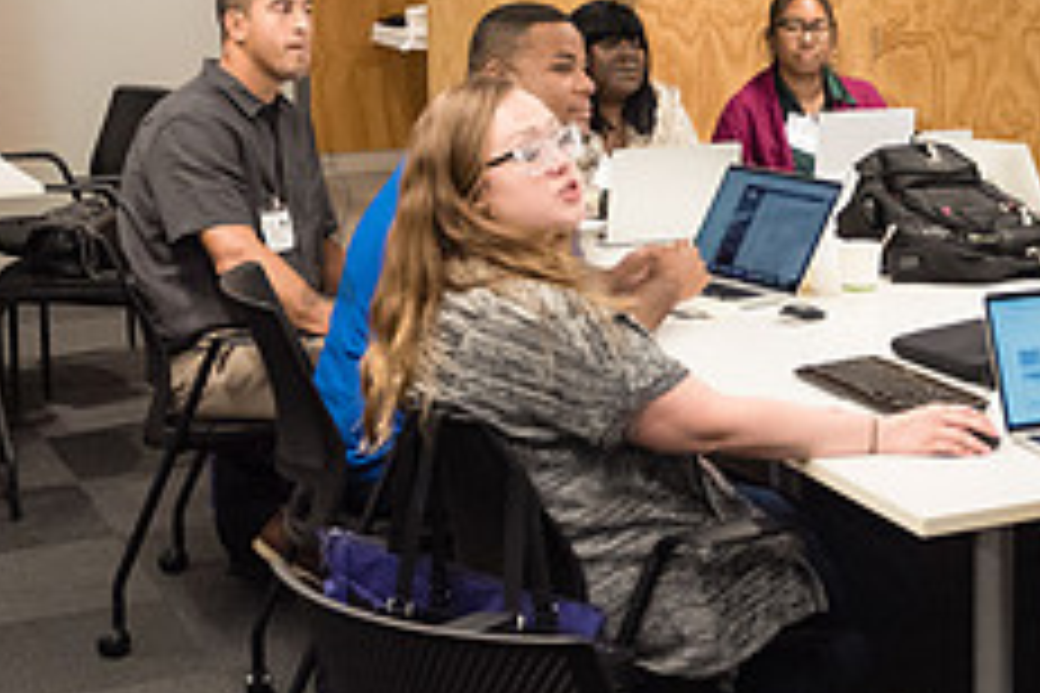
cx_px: 938
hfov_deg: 26.4
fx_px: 2138
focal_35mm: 74
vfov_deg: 18.3
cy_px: 195
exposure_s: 1/250
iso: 2500
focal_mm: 24
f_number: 4.5
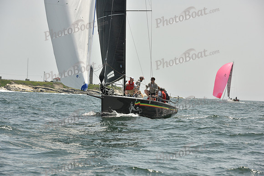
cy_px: 88
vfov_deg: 9.8
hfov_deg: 14.7
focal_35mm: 140
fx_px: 1027
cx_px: 132
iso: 400
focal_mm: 140
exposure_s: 1/1600
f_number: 9
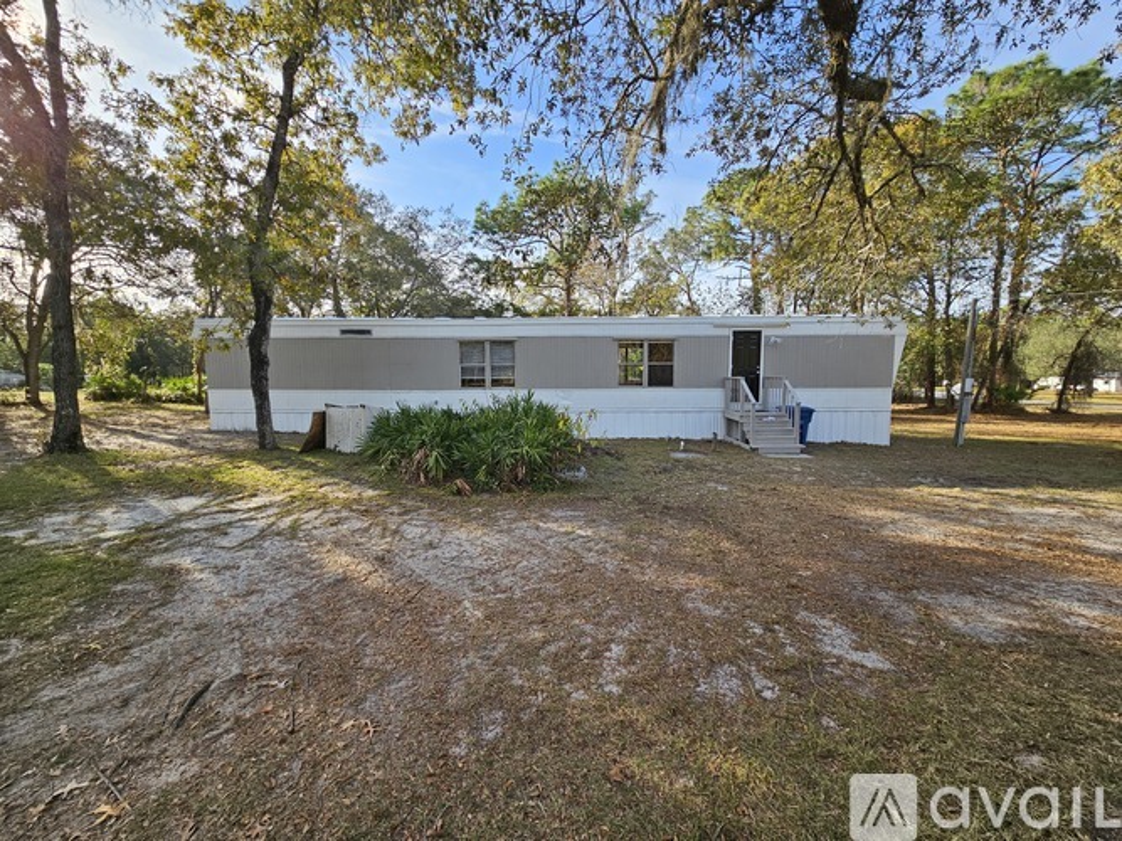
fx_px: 421
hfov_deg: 106.2
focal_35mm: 13
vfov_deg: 89.9
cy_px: 420
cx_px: 561
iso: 50
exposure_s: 1/728
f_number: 2.2
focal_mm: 2.2
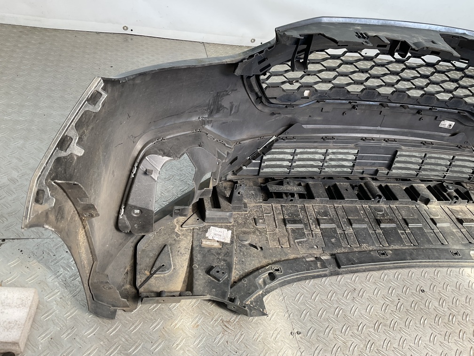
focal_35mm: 29
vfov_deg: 48.2
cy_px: 178
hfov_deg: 61.7
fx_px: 397
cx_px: 237
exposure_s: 1/108
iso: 16
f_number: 1.8
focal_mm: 3
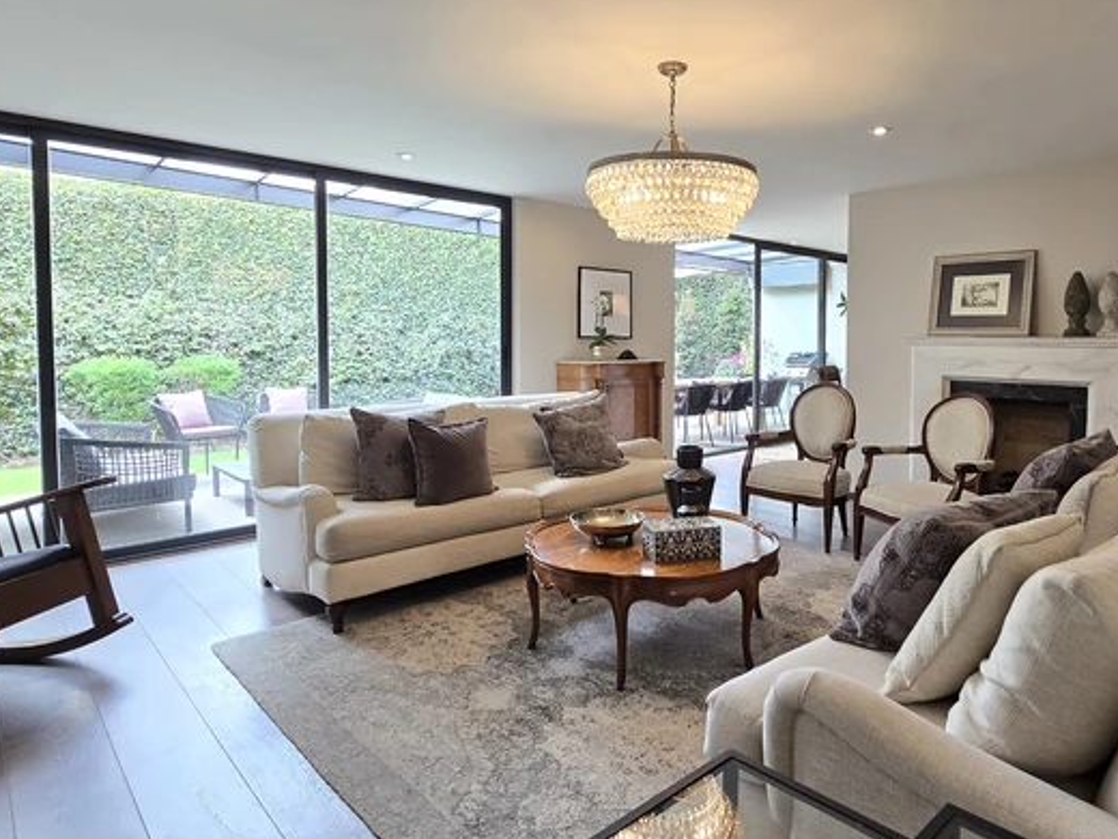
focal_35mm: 20
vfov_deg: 65.8
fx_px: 646
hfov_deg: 81.0
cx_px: 660
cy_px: 372
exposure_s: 1/60
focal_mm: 2.2
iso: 125
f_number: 2.2
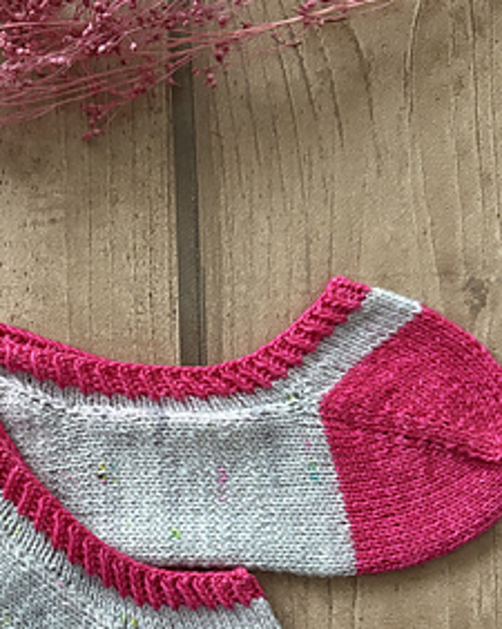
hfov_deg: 32.8
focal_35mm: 45
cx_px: 132
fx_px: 837
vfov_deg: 40.6
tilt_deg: -87.9
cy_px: 424
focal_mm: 5.96
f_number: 1.6
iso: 500
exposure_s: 1/41
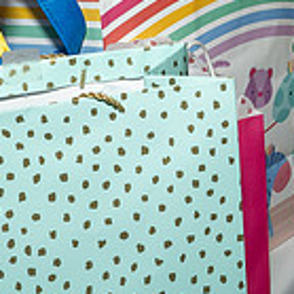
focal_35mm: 105
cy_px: 16
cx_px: 320
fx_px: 1009
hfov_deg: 16.1
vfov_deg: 16.3
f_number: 8
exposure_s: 1/250
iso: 1000
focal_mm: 17
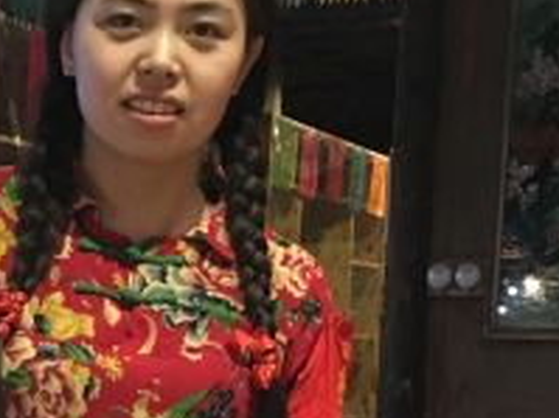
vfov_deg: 14.1
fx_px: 1646
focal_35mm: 102
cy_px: 498
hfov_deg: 18.7
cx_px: -22
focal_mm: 4.15
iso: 400
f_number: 2.2
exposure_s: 1/17
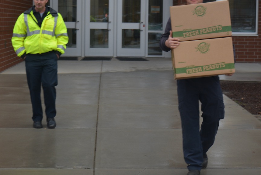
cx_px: 155
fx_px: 617
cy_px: 62
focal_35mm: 85
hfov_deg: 23.9
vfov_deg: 16.1
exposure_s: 1/100
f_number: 5
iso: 400
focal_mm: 38
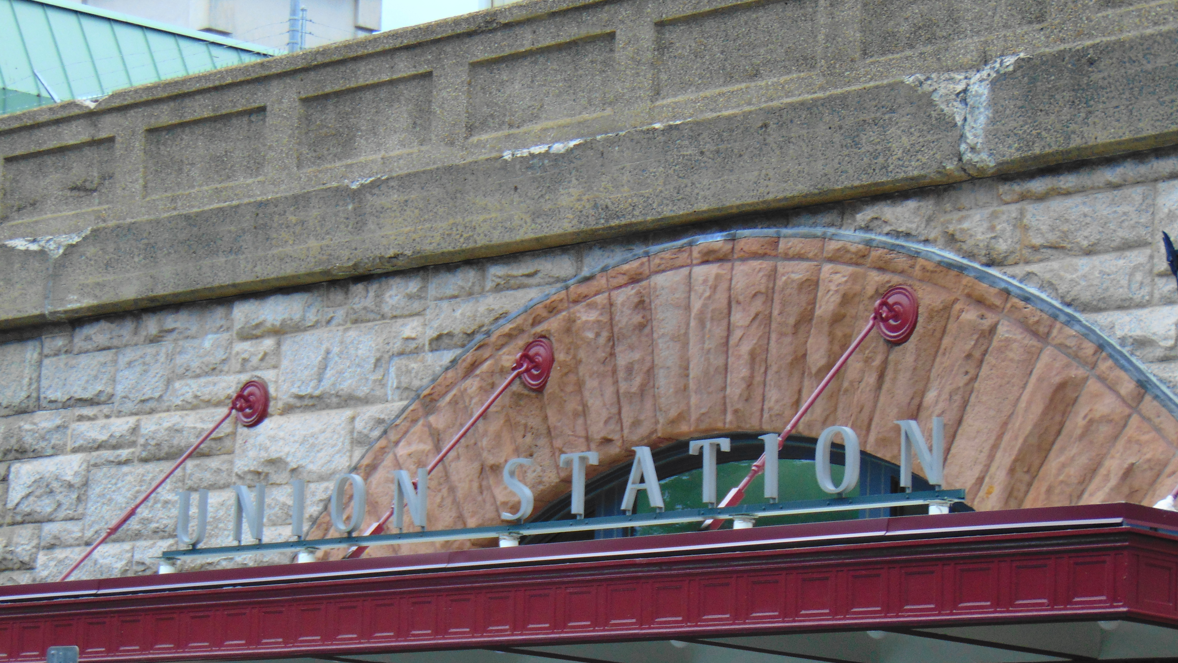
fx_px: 3873
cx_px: 560
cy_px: 454
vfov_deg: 9.8
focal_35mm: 124
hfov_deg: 17.3
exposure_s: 1/200
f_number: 3.9
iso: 80
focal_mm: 19.4
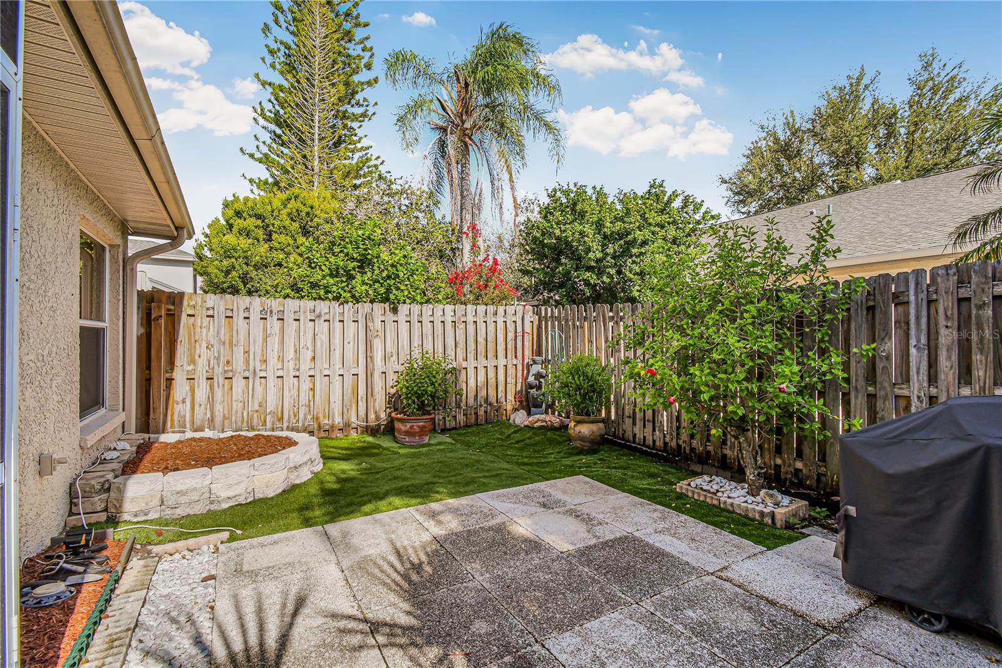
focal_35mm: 15
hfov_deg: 100.4
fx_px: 417
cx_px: 501
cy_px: 334
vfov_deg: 77.3
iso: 400
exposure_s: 1/200
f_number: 8
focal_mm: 10
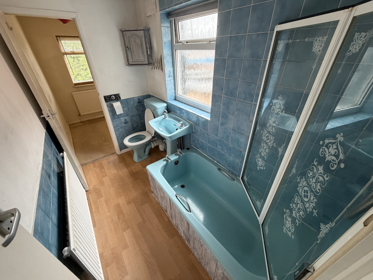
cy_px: 140
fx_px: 151
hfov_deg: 102.1
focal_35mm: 14
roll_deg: +1.5
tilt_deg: -30.9
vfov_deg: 85.7
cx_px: 186
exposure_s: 1/50
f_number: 2.2
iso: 320
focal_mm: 2.22
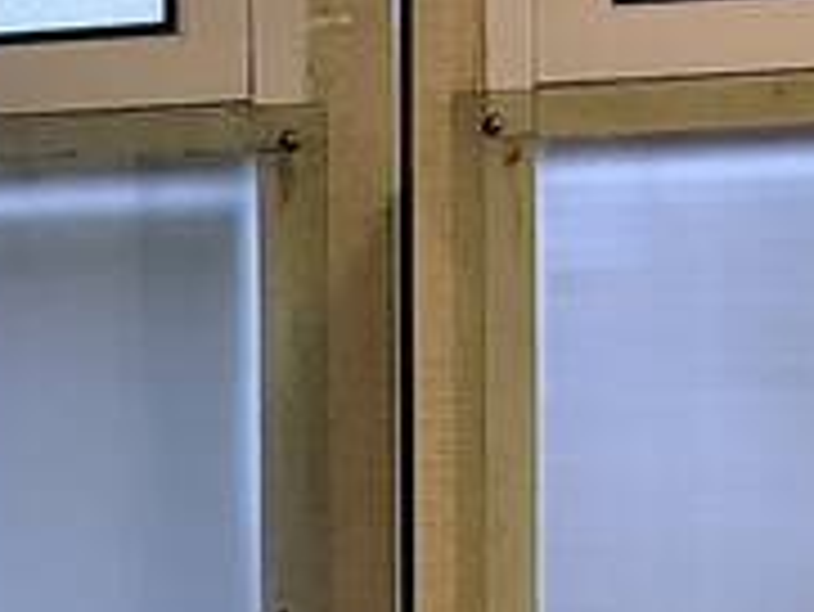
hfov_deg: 14.6
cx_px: -355
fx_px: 2988
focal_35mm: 127
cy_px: 796
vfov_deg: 11.4
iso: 336
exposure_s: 1/40
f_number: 2.2
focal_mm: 2.13
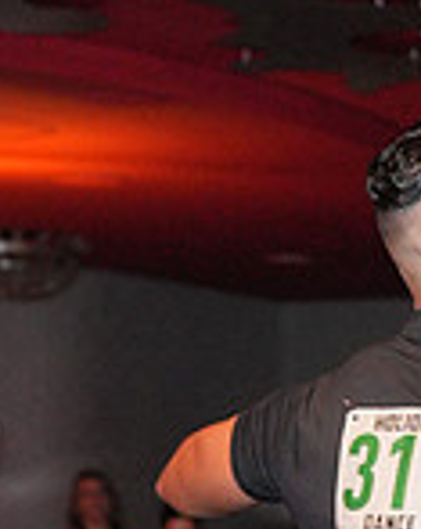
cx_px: 516
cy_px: 774
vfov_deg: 9.1
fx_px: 3250
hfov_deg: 7.3
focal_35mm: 208
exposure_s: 1/200
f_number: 4
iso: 4000
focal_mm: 56
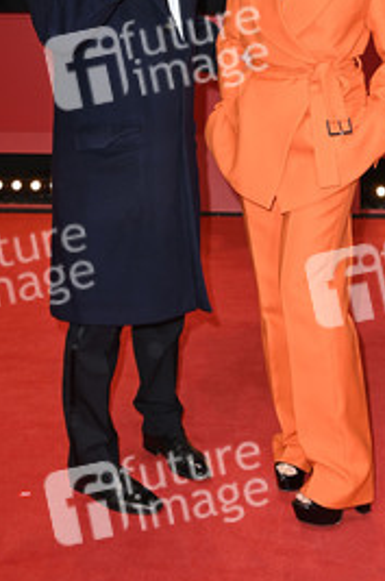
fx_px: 1015
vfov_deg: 31.5
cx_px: 220
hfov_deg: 21.5
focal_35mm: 63
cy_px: 168
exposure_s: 1/250
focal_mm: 42
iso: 800
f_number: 5.6
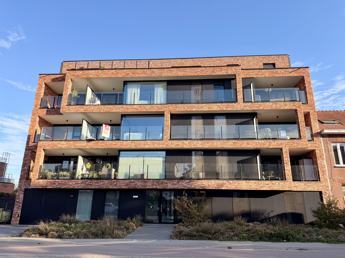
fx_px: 239
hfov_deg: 71.6
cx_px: 172
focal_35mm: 24
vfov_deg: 56.8
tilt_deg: +16.2
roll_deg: -0.9
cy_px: 129
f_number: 1.78
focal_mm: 6.76
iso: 80
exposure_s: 1/1464
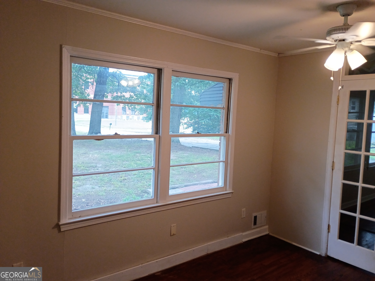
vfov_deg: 48.2
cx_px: 188
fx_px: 314
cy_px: 140
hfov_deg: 61.7
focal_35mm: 29
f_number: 1.8
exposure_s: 1/60
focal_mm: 4.27
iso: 359
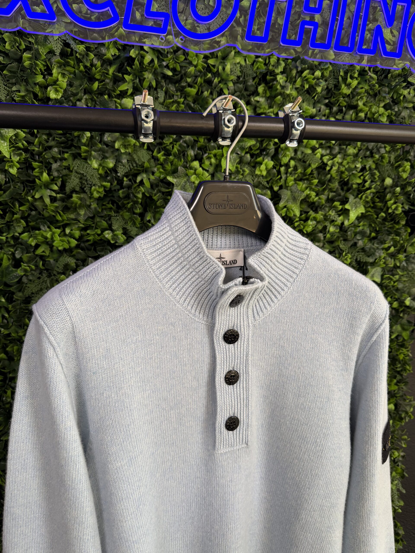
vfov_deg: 71.6
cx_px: 208
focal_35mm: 24
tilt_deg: -9.4
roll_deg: +0.3
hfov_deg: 56.8
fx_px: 384
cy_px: 276
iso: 125
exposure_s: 1/84
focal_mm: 6.76
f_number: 1.78
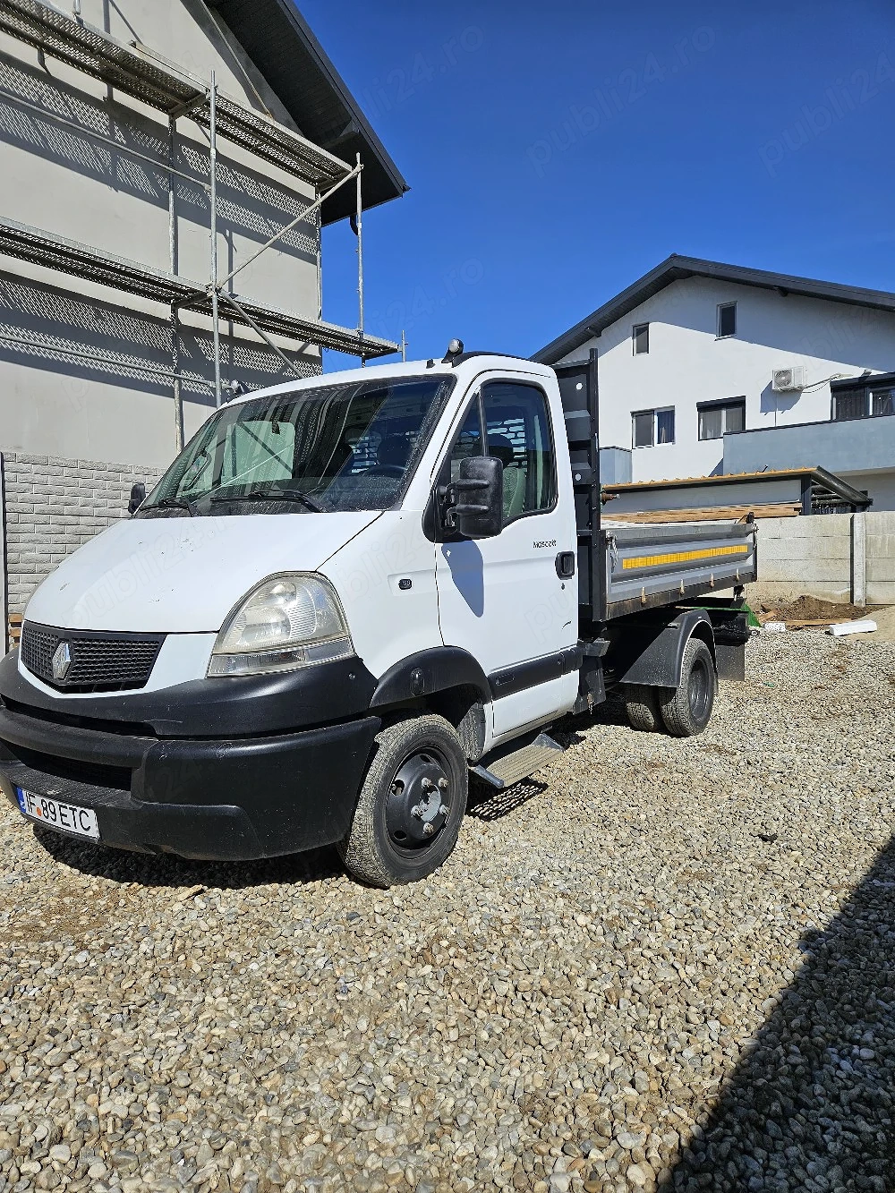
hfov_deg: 58.9
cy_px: 596
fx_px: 793
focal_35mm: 23
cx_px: 448
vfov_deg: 73.9
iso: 25
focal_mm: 5.4
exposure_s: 1/5000
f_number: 1.8
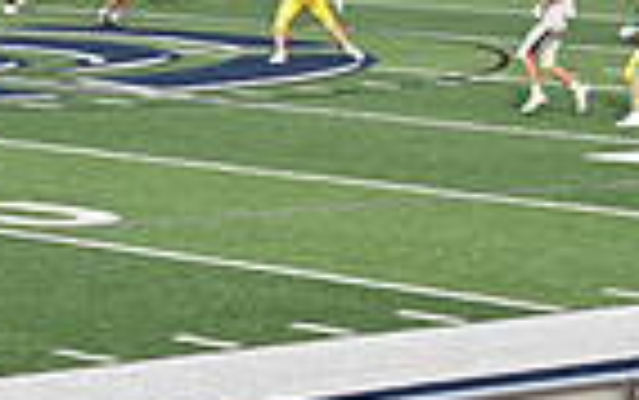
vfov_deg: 5.5
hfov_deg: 8.7
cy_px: -142
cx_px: 734
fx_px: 4148
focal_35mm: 238
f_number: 4
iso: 140
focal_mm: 38
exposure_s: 1/800
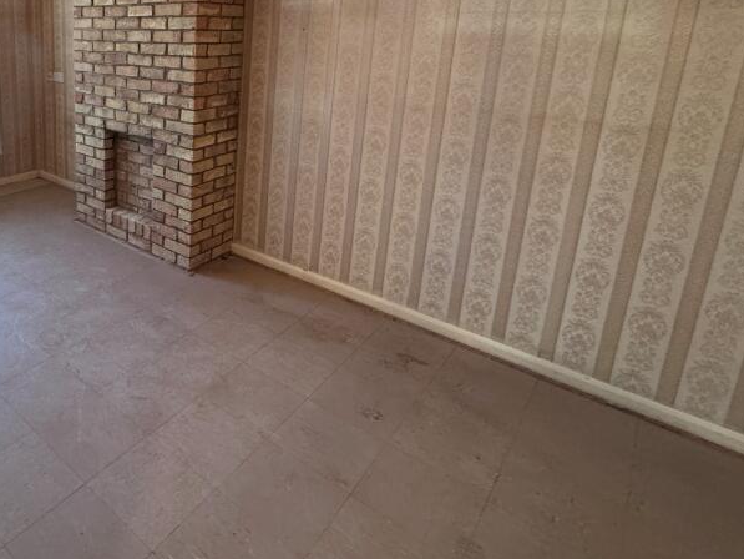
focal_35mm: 24
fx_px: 516
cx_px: 113
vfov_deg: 54.0
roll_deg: -0.1
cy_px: 134
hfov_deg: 63.1
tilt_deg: -11.3
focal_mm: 2.22
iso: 400
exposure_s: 1/50
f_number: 2.2
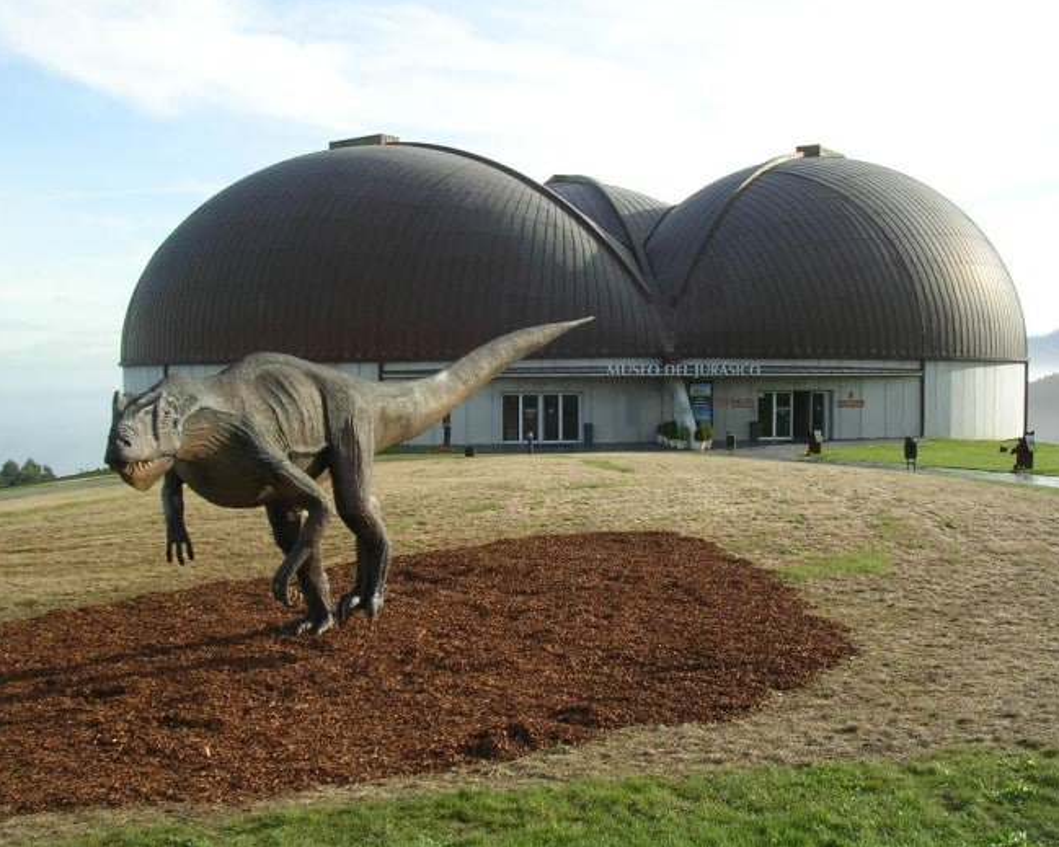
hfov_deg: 45.8
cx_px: 540
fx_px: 1254
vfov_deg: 37.3
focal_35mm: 40
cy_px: 420
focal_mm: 5.8
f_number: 5.6
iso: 50
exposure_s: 1/158
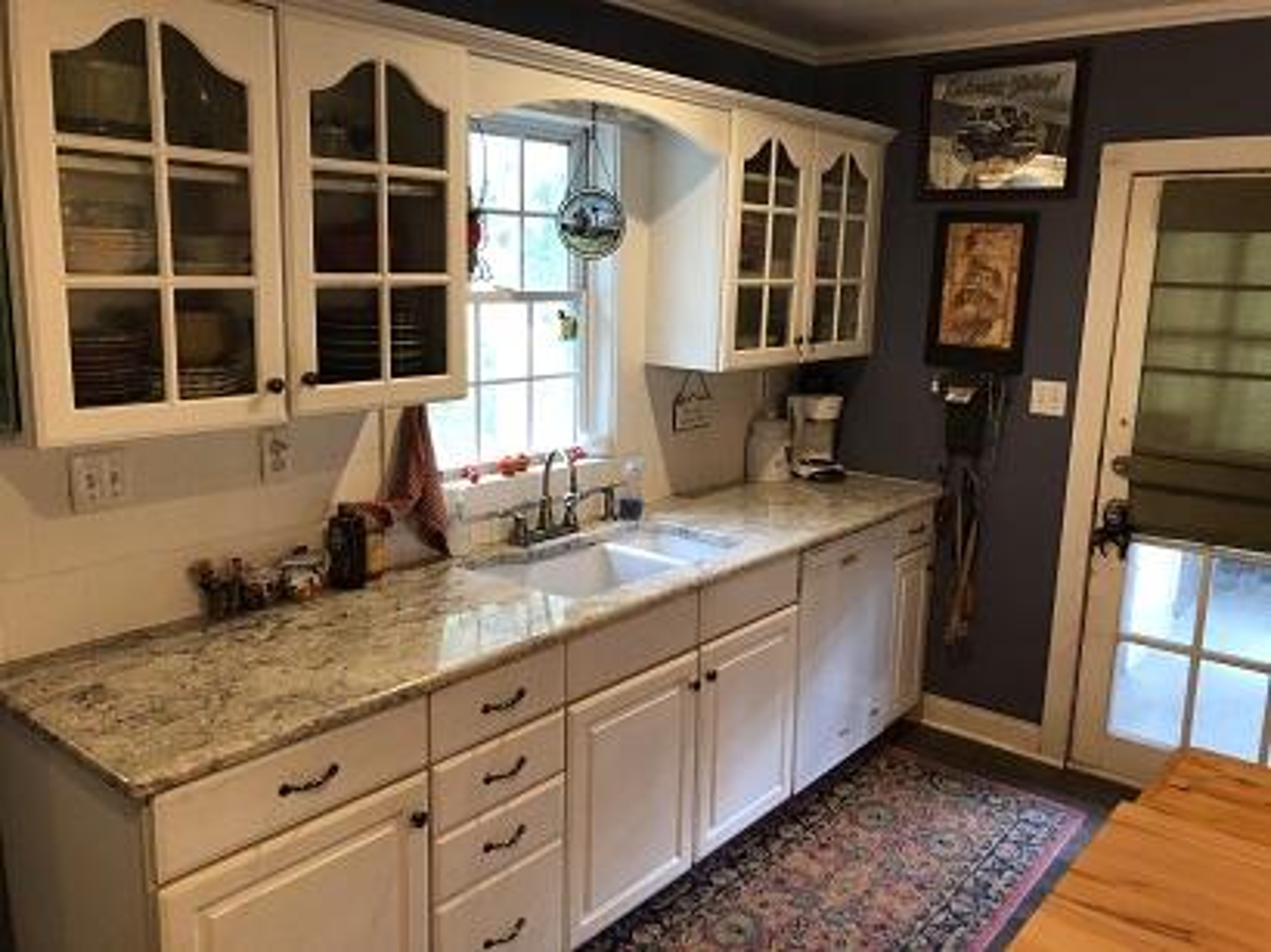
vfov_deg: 49.7
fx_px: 1027
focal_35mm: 28
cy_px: 476
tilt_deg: -10.8
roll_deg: -1.0
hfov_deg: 63.5
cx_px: 636
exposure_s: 1/15
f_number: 1.8
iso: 40
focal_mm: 4
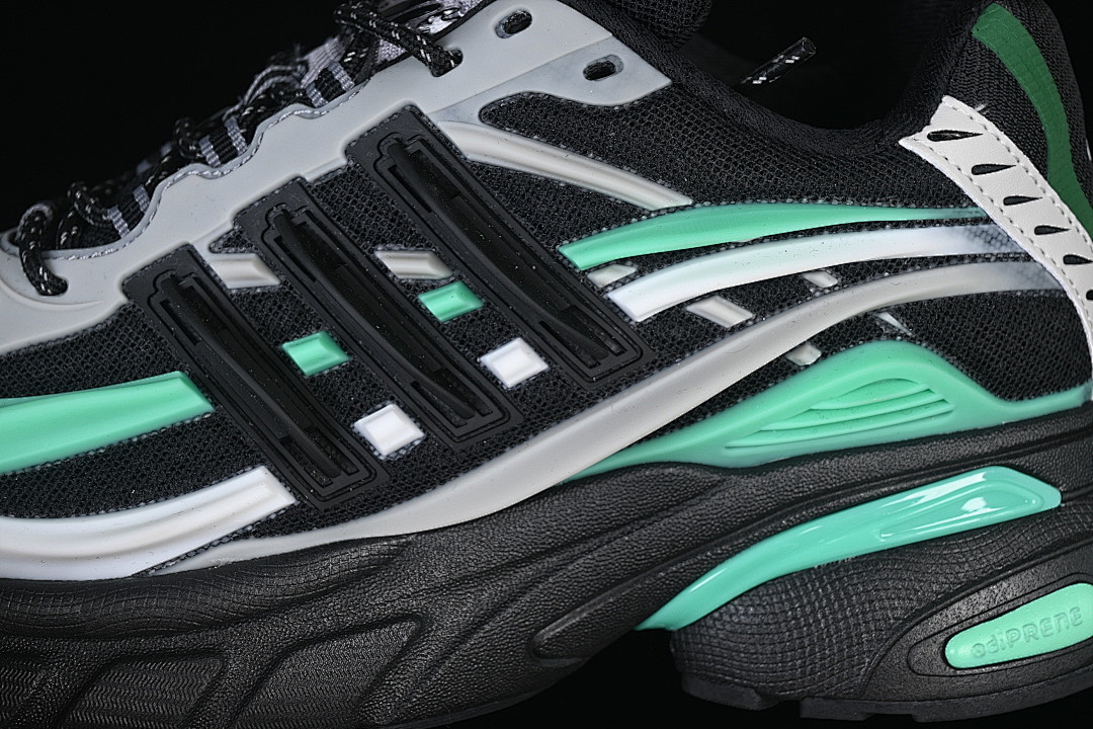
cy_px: 364
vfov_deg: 18.2
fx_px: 2277
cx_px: 546
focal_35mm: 75
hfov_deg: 27.0
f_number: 6.3
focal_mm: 50
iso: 160
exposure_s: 1/50
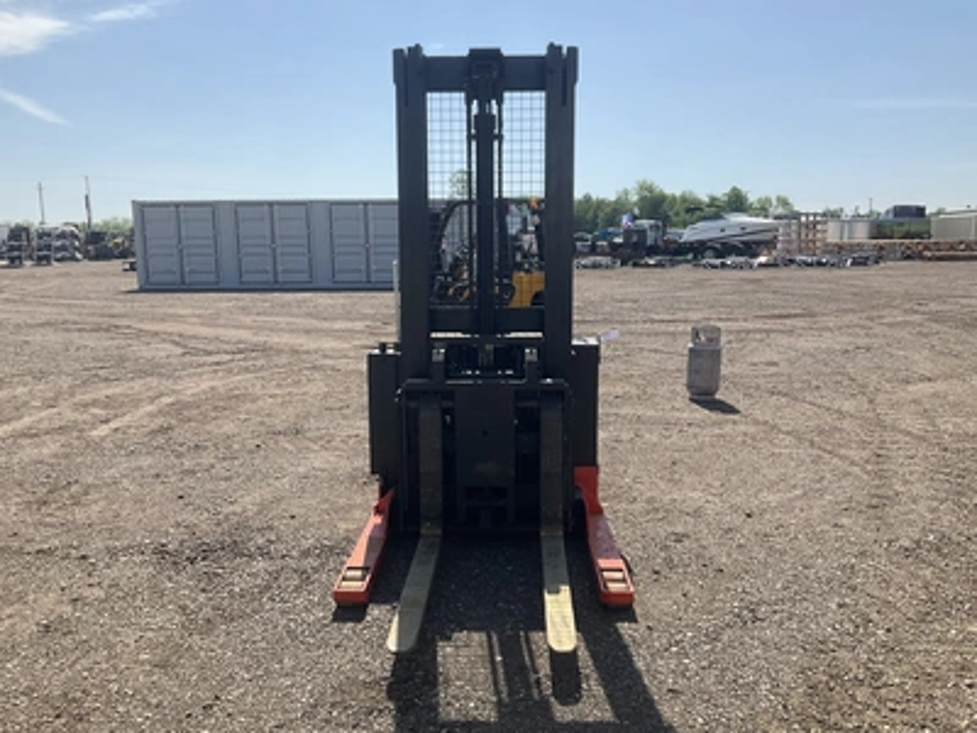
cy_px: 366
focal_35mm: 29
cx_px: 488
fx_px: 818
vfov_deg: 48.2
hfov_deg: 61.7
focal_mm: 3
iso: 25
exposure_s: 1/1626
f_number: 1.8
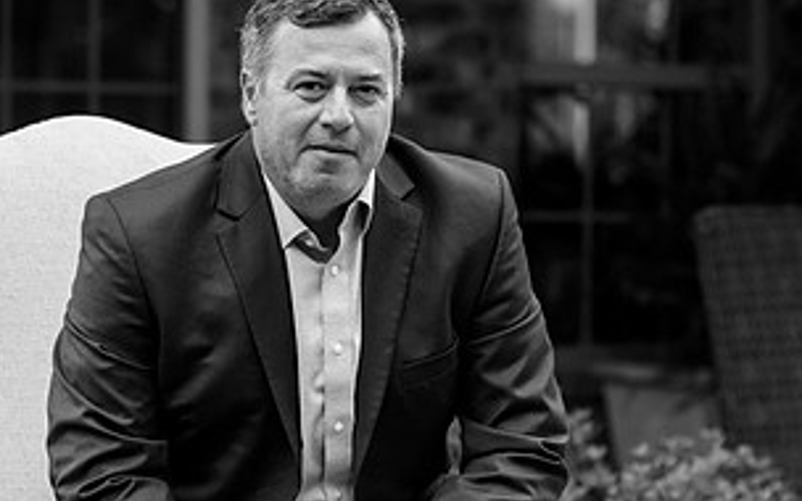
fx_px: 4175
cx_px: 309
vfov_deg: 6.9
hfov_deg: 11.0
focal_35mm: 191
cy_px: 293
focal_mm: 85
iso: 800
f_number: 2.8
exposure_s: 1/5000
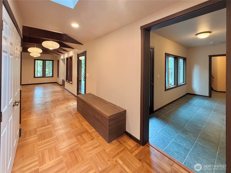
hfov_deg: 102.1
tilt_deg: -3.3
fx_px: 93
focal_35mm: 14
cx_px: 116
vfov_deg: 85.6
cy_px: 86
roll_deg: -1.1
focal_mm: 2.22
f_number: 2.2
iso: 250
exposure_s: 1/60
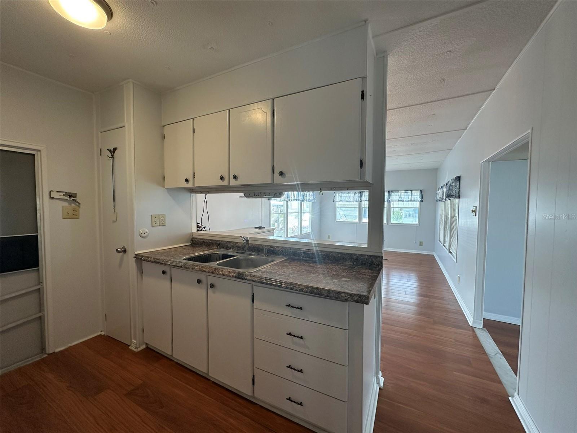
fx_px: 233
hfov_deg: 102.1
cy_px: 216
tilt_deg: -1.9
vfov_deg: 85.7
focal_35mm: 14
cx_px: 288
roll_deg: -0.8
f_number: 2.2
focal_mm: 2.22
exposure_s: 1/120
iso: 125
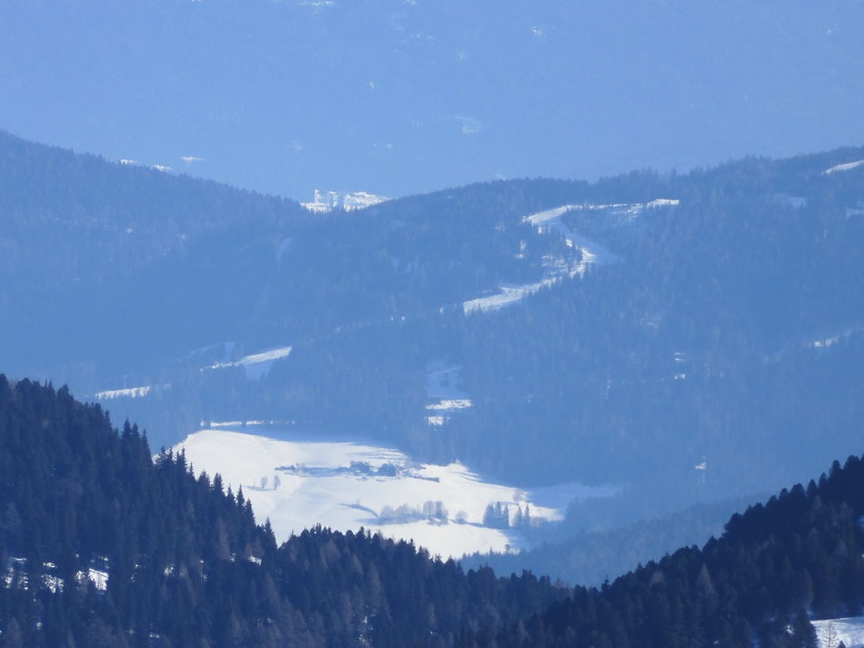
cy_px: 324
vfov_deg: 1.8
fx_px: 20961
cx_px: 432
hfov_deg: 2.4
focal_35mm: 840
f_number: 6.9
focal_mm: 151
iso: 100
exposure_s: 1/500
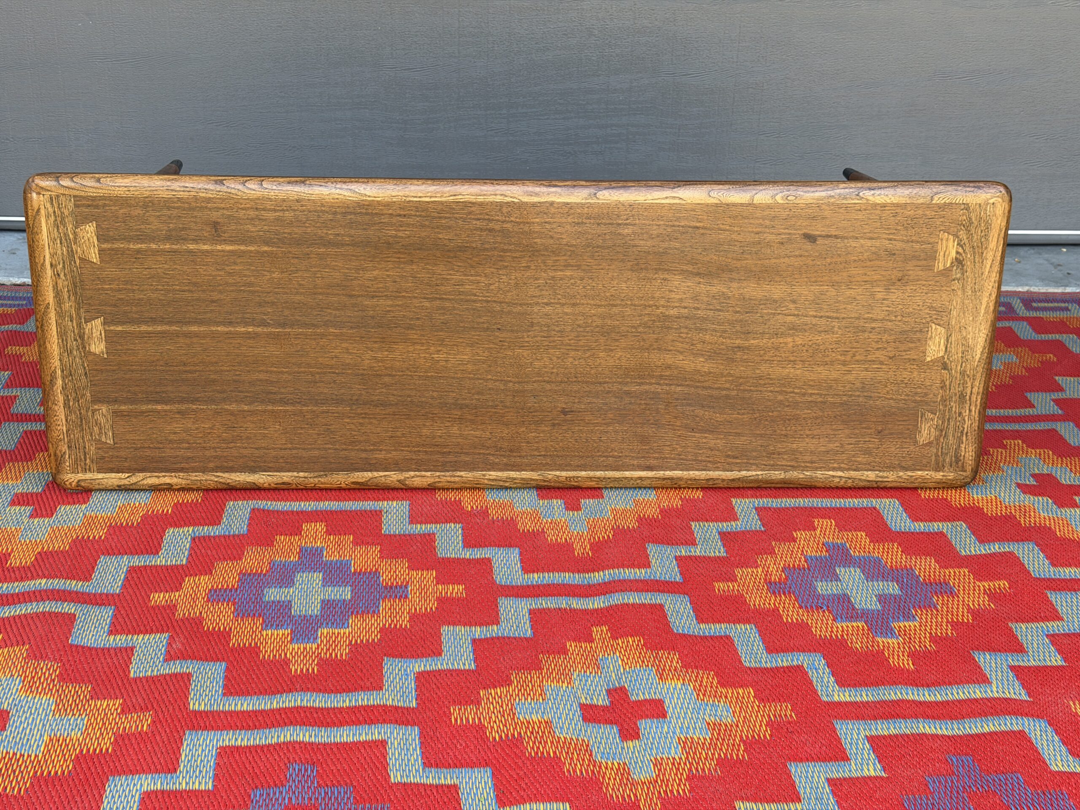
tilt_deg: -22.5
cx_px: 540
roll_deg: -1.6
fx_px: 1498
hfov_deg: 39.7
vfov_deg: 30.3
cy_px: 405
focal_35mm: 48
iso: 64
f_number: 1.78
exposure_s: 1/176
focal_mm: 6.76
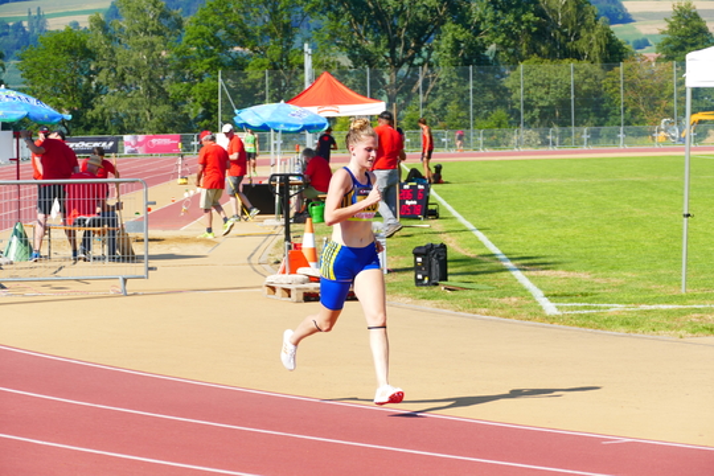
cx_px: 357
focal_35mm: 154
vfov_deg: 8.9
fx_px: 3054
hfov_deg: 13.3
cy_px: 238
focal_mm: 56.08
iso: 125
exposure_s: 1/800
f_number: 3.9
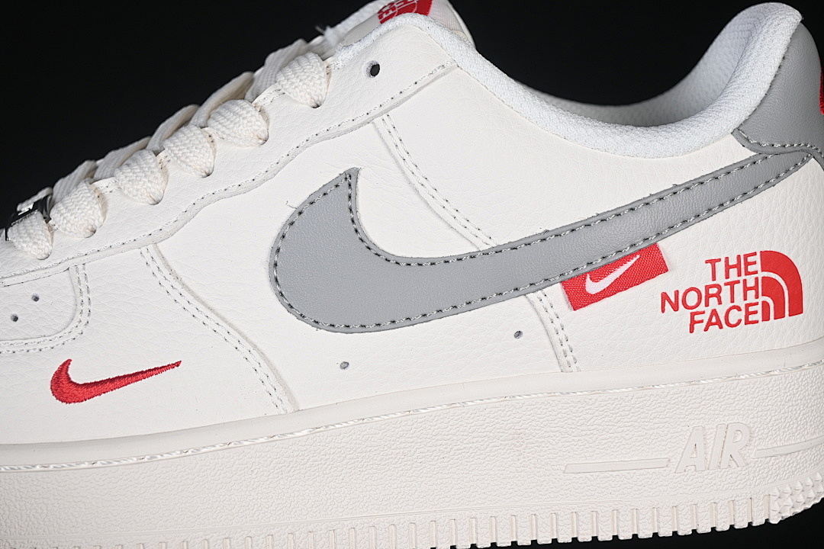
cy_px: 274
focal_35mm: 75
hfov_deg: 27.0
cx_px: 412
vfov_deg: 18.2
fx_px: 1717
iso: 160
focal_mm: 50
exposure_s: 1/80
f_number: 7.1
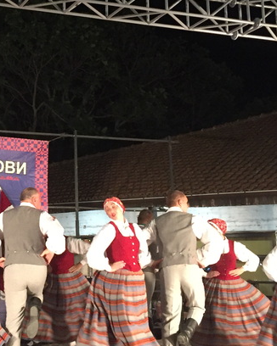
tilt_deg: +14.0
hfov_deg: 21.1
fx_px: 718
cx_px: 3
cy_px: 103
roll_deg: -3.0
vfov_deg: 26.9
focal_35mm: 70
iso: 250
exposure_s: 1/33
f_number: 2.2
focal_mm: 4.15
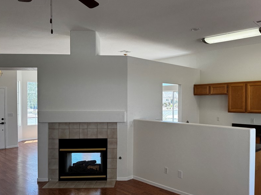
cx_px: 149
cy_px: 105
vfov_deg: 45.4
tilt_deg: -1.9
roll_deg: -0.3
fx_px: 234
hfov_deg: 58.1
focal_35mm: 31
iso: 80
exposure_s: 1/402
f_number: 1.78
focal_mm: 6.76
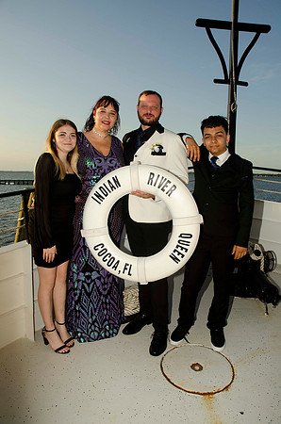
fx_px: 318
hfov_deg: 47.7
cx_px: 140
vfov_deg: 67.5
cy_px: 212
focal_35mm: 27
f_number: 8
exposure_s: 1/250
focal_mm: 18
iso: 100
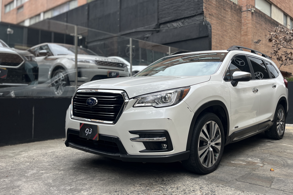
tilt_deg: +1.0
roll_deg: -0.2
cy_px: 89
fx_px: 260
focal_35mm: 32
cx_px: 172
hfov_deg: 58.4
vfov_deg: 41.1
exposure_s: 1/1325
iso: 50
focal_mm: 5.1
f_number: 1.6
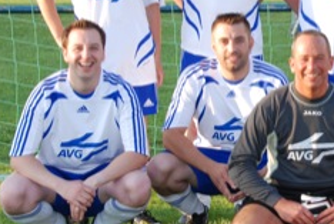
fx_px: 1524
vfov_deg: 8.4
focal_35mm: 164
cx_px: 303
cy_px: 40
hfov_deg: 12.4
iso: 400
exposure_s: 1/200
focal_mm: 40
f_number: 9
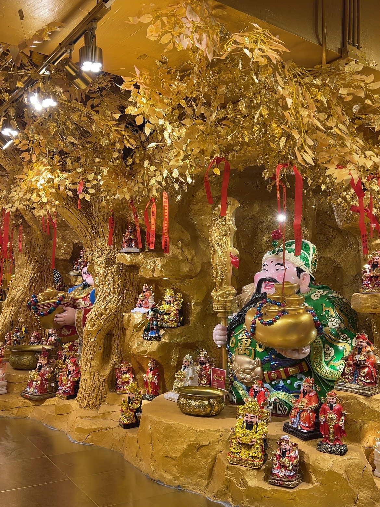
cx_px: 190
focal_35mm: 35
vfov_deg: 52.6
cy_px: 254
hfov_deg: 40.7
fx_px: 512
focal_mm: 5.7
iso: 32
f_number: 1.5
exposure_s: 1/124
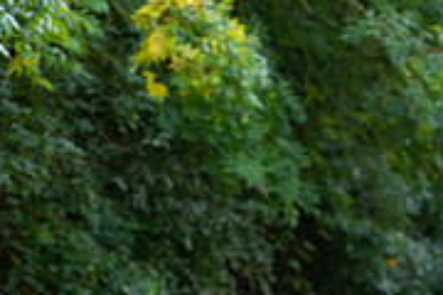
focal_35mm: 225
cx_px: 57
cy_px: 434
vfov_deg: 6.0
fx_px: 2769
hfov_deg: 9.1
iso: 200
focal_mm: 70
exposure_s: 1/200
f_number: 2.8
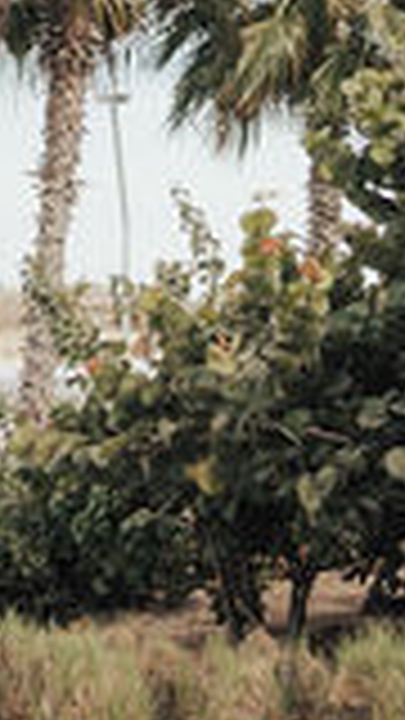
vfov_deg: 14.4
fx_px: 2806
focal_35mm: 147
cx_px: 1026
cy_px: 11
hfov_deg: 7.6
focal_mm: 35
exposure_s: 1/2000
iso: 100
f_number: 1.4
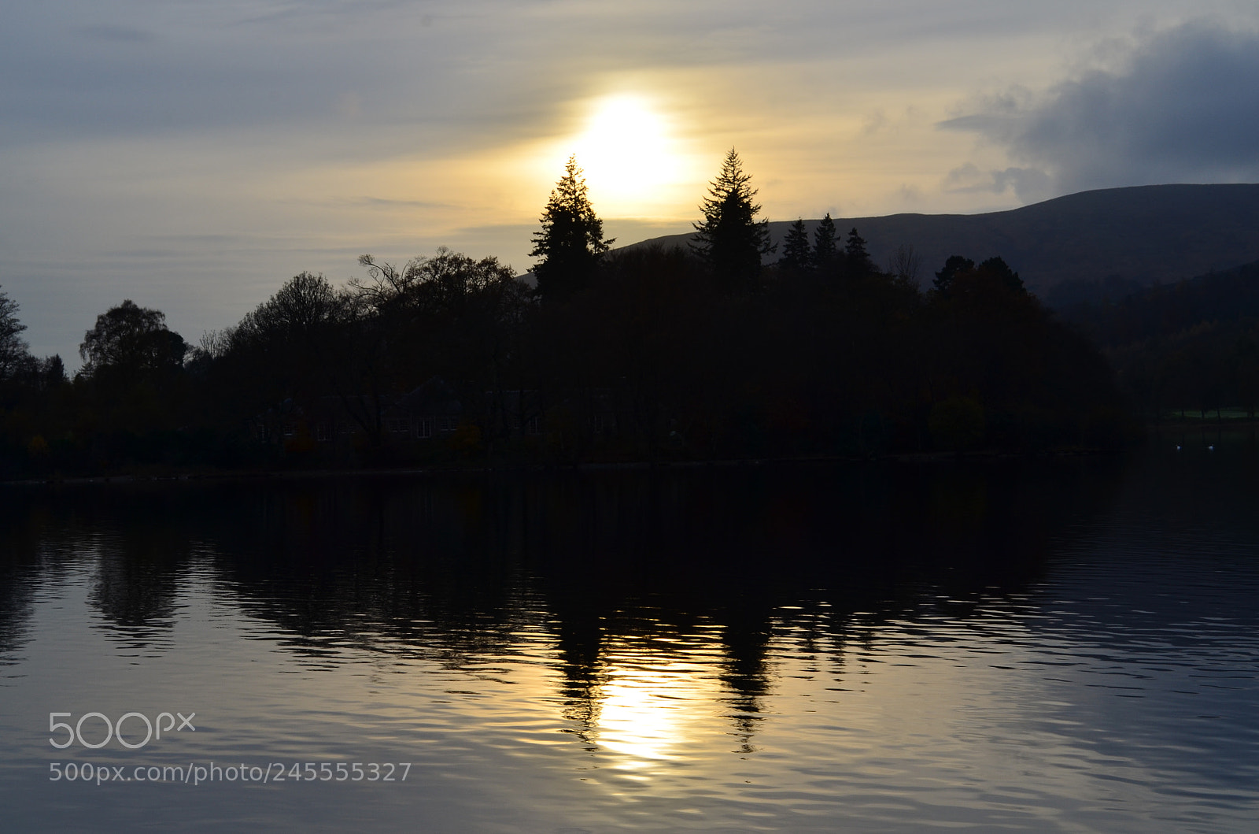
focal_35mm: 75
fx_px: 2617
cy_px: 417
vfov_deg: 18.1
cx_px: 630
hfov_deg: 27.1
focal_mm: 50
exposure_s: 1/125
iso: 110
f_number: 11
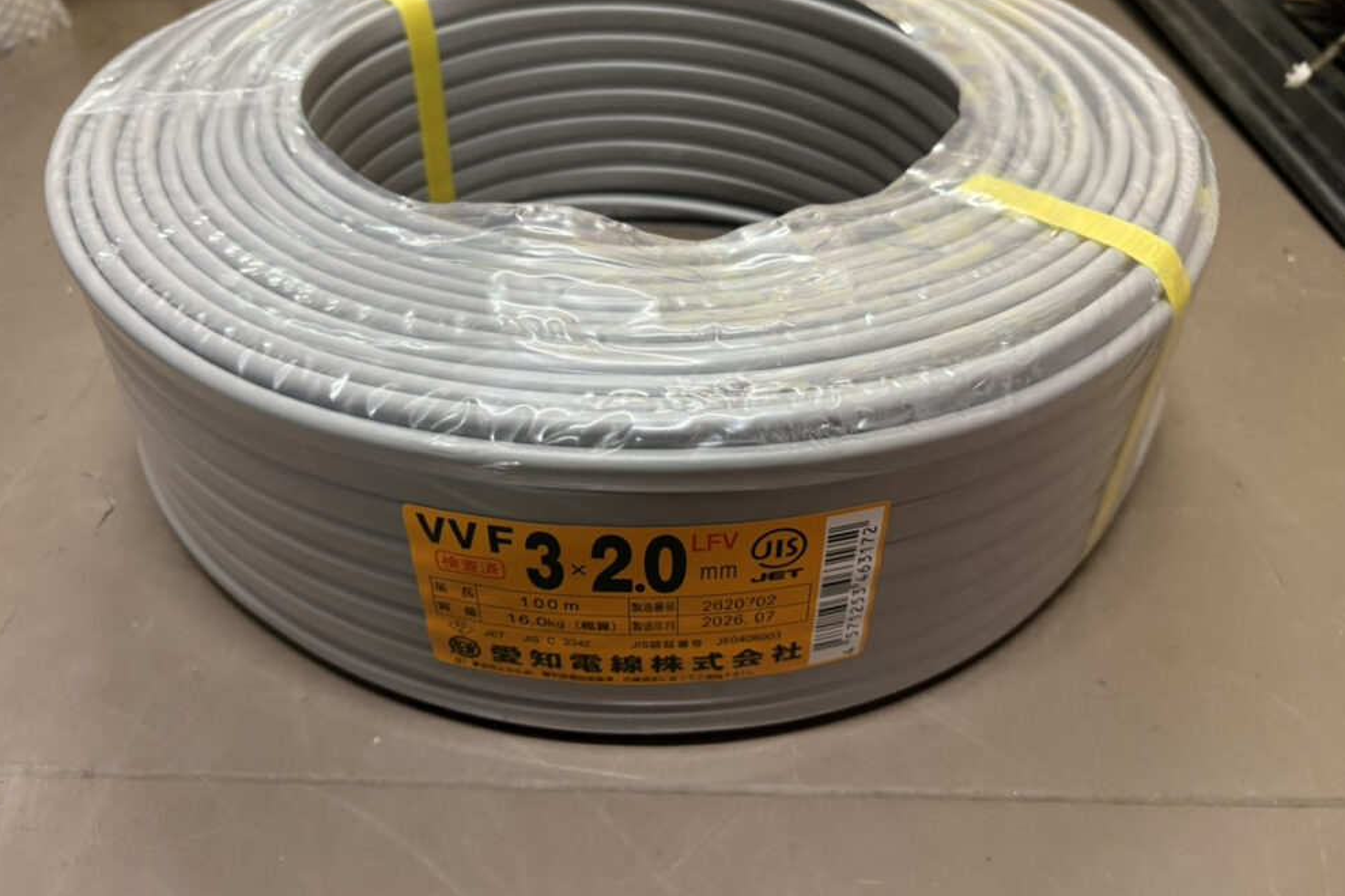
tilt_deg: -39.9
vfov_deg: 46.4
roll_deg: +0.1
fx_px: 1046
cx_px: 668
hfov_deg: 65.5
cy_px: 420
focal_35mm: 28
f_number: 1.6
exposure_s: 1/50
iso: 160
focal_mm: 5.96
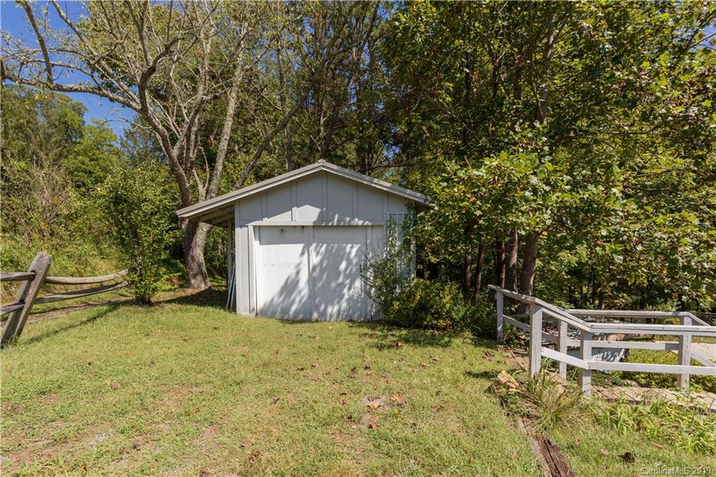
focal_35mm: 17
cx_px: 358
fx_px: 338
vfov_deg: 70.5
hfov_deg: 93.3
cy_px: 238
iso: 320
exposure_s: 1/2000
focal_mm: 17
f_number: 7.1
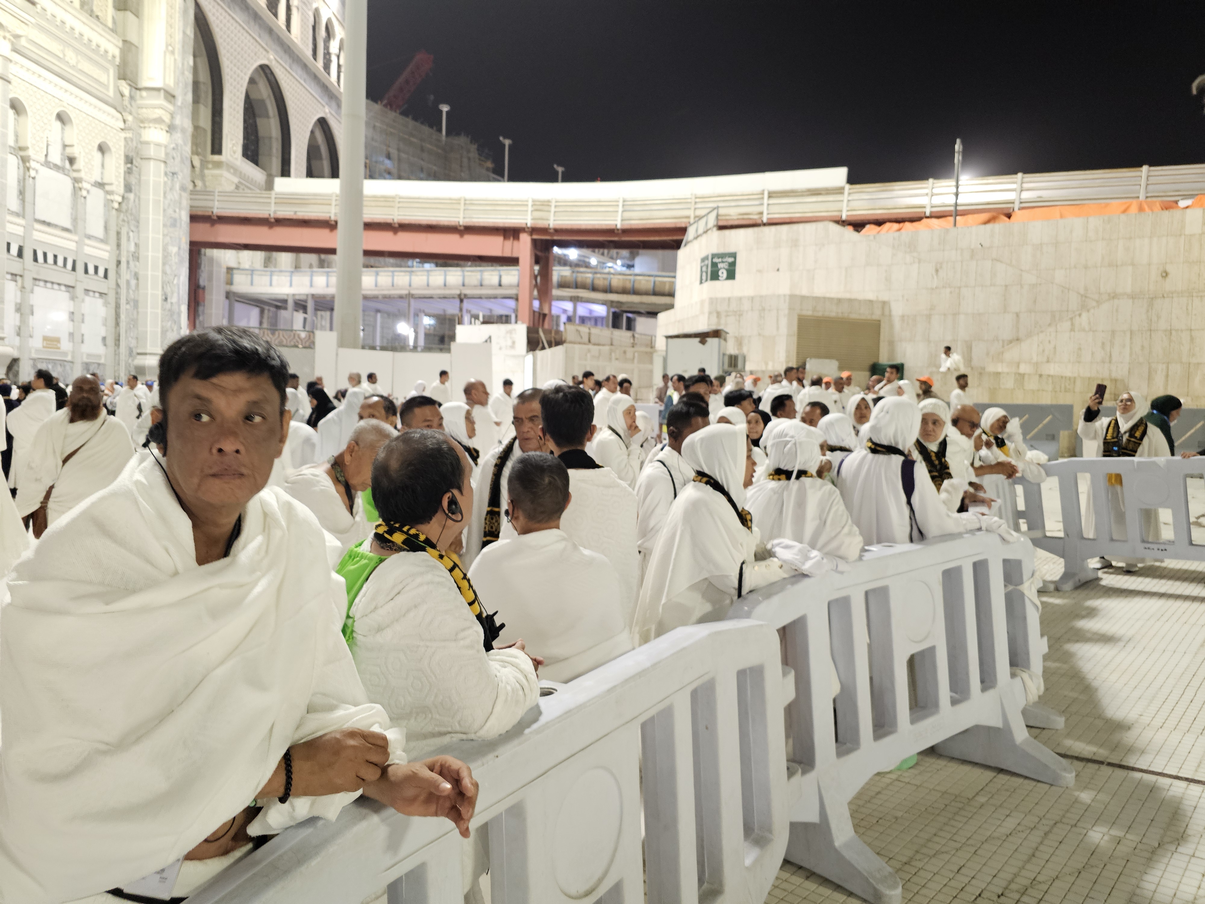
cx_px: 602
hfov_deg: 73.9
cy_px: 452
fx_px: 801
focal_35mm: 23
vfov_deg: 58.9
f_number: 1.7
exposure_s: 1/90.1
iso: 500
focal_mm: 6.3
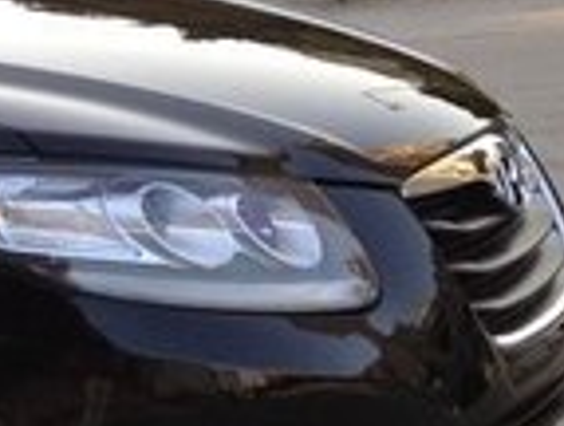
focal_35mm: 161
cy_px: 49
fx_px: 2630
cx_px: -580
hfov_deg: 11.1
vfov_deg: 9.2
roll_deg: -1.5
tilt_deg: -8.8
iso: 50
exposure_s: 1/164
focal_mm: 4.28
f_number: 2.4
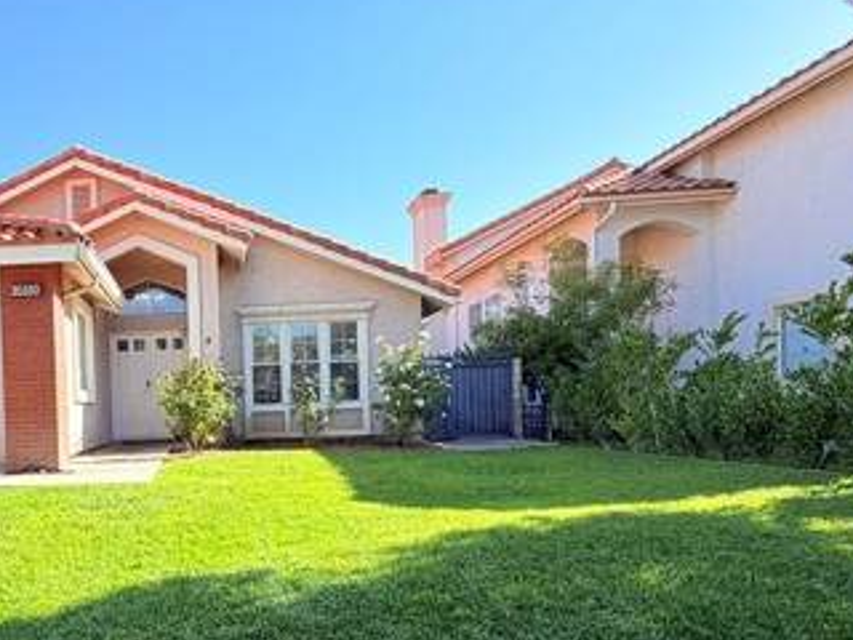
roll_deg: +1.6
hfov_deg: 58.4
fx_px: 690
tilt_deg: -1.2
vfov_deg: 48.8
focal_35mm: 28
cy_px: 432
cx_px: 165
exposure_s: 1/770
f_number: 2.2
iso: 40
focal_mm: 2.22
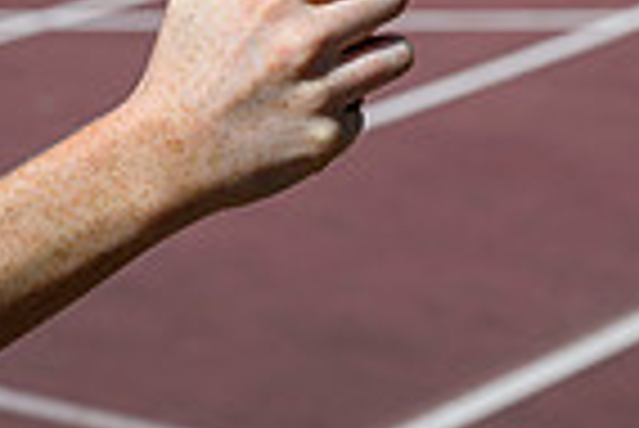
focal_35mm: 190
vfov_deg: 6.9
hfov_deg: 10.8
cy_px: -572
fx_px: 3376
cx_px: 405
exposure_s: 1/2000
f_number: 5.6
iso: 200
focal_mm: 60
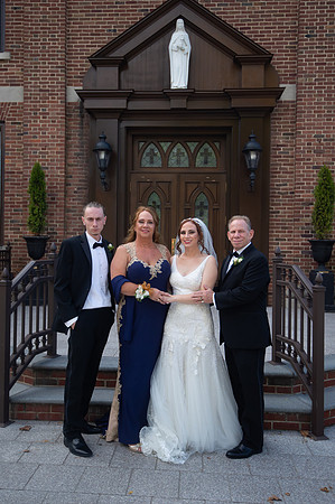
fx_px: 448
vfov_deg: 58.8
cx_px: 168
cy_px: 252
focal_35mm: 32
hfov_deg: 41.0
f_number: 4
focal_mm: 32
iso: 400
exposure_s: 1/1250
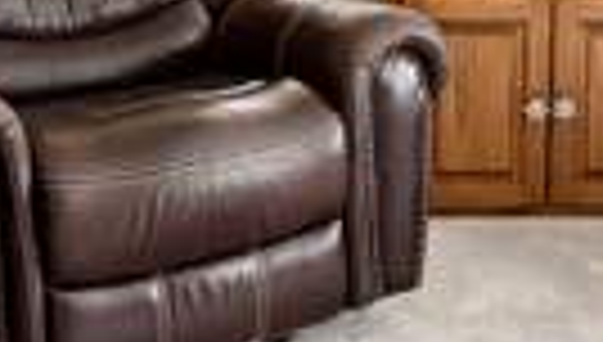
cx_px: 518
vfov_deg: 11.8
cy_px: -88
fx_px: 1618
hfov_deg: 20.8
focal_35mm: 101
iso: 250
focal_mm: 5.96
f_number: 1.6
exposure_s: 1/60
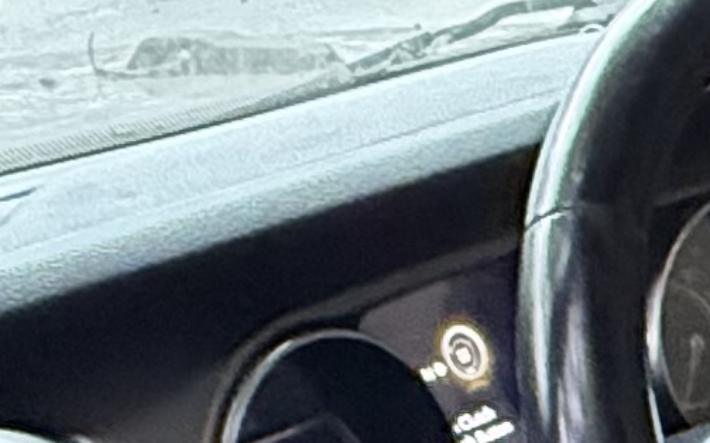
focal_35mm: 119
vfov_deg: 10.7
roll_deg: +0.4
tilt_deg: -25.8
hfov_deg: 14.1
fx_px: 2302
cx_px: 1512
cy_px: 591
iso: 500
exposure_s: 1/60
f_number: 2.2
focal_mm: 2.22
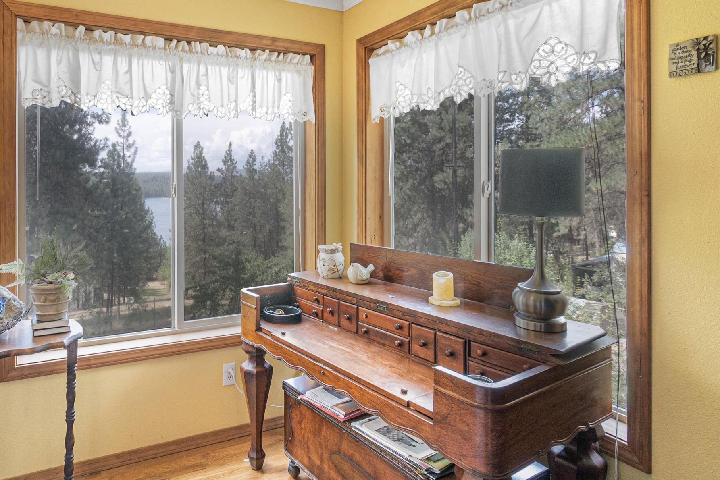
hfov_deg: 78.8
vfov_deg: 59.3
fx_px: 420
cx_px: 247
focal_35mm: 21
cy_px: 207
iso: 800
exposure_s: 1/10
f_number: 8
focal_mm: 10
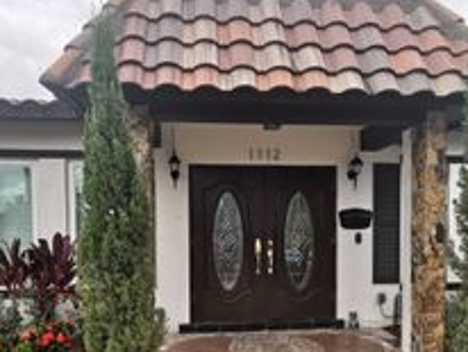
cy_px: 241
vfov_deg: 44.7
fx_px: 420
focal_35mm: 31
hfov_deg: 58.3
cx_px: 236
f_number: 2.2
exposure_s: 1/728
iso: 50
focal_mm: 2.35
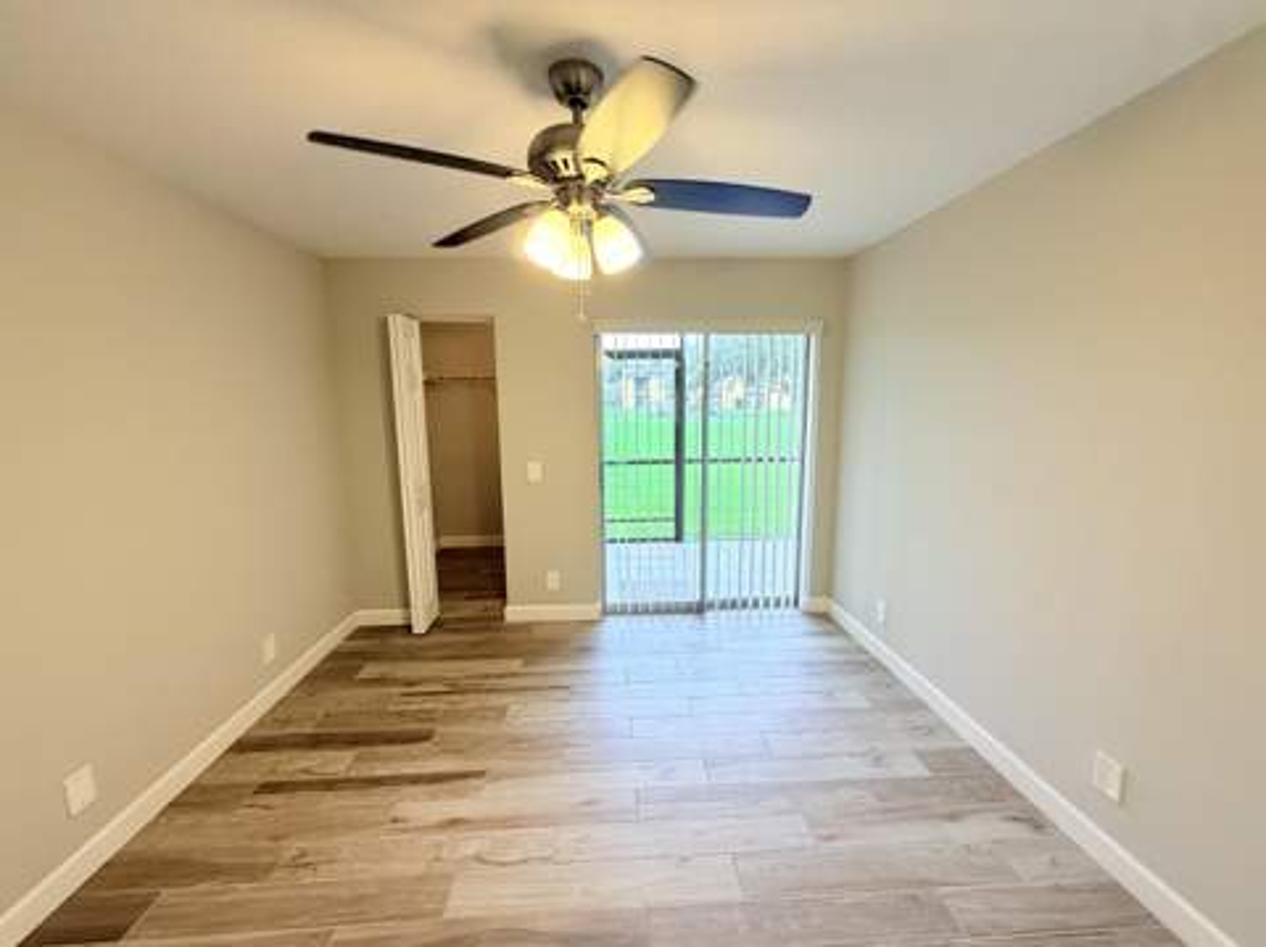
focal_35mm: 14
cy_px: 474
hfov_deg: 102.1
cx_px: 633
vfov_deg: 85.6
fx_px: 512
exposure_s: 1/120
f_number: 2.2
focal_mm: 2.22
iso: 250
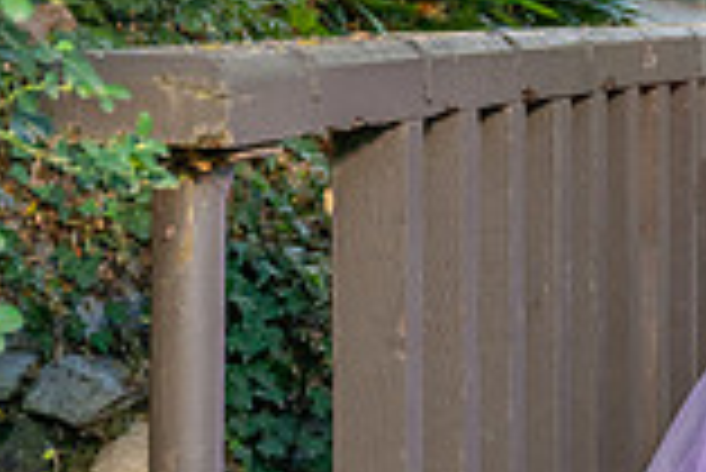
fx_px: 3553
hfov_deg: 10.9
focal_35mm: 181
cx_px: 1093
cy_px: 52
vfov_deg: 7.6
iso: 400
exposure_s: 1/200
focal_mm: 49
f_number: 4.5
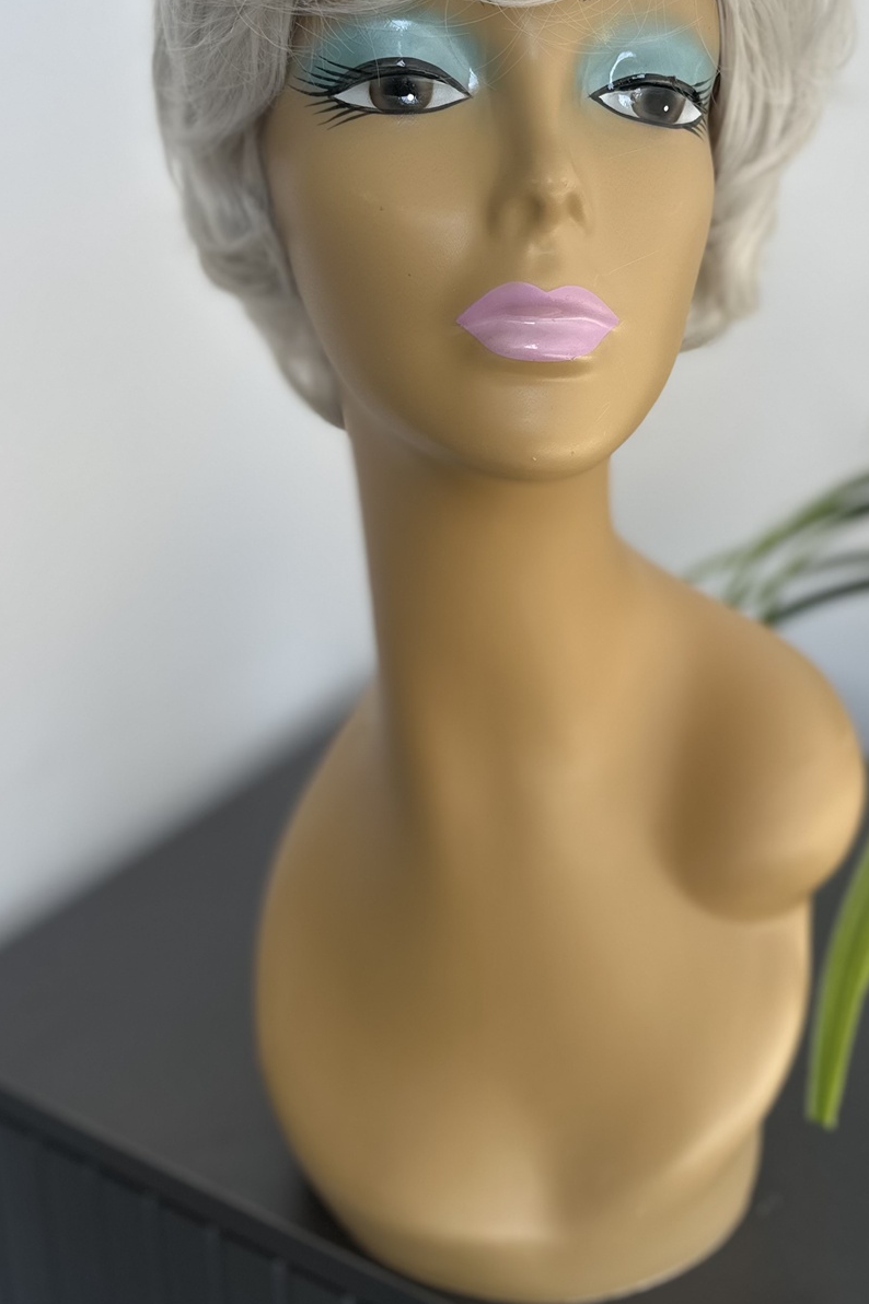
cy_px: 323
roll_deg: +0.5
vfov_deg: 48.7
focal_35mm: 38
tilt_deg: -11.6
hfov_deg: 34.8
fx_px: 1377
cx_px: 550
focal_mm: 6.86
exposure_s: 1/214
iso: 64
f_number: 1.78
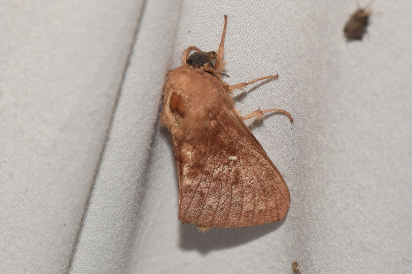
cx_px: 206
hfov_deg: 9.8
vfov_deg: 6.5
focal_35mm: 210
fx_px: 2402
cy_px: 137
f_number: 13
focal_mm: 140
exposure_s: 1/160
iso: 100
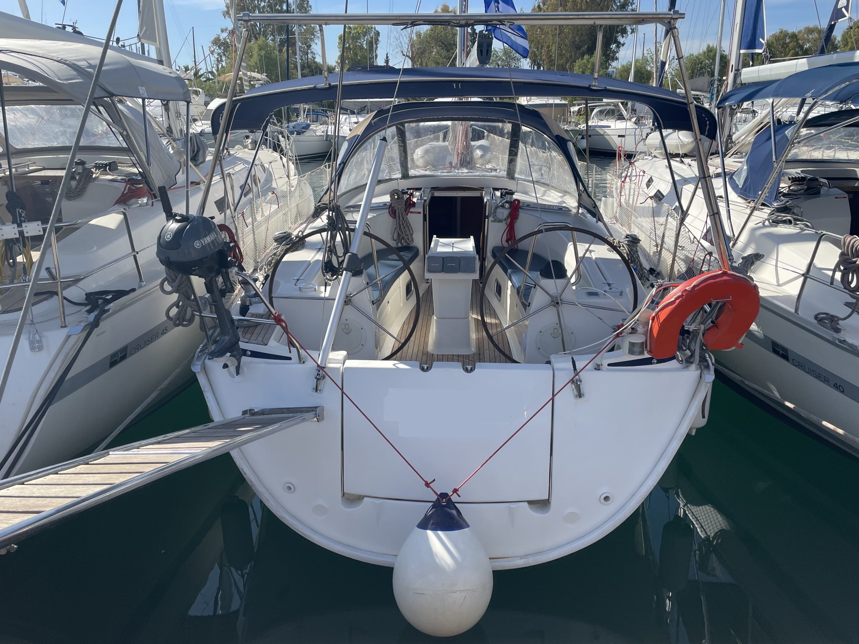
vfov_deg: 53.1
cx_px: 430
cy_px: 322
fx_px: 645
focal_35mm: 26
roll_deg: +0.9
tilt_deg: -17.3
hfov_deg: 67.3
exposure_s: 1/2506
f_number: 1.6
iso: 32
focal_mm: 4.2
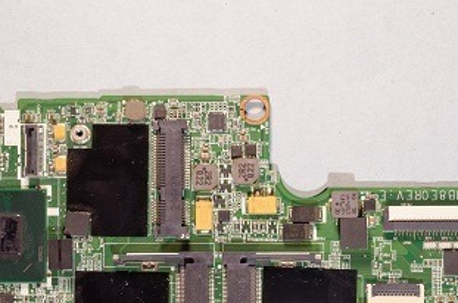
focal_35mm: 112
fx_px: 1425
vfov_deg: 11.9
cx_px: 314
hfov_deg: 18.2
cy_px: 357
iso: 100
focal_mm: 31
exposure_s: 1/4
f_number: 8
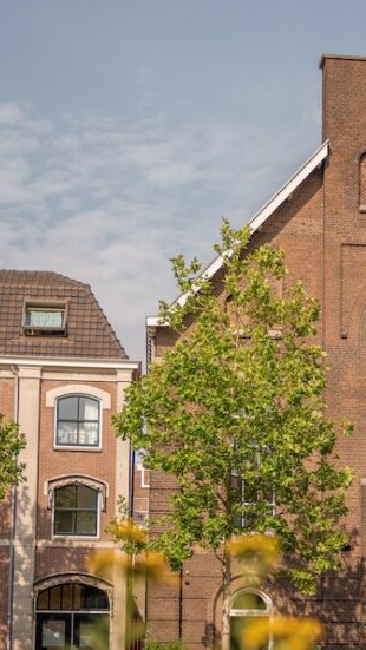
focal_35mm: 77
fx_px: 1322
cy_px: 281
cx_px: 442
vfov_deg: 27.6
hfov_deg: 15.2
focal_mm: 36.3
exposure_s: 1/3200
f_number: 2.8
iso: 100
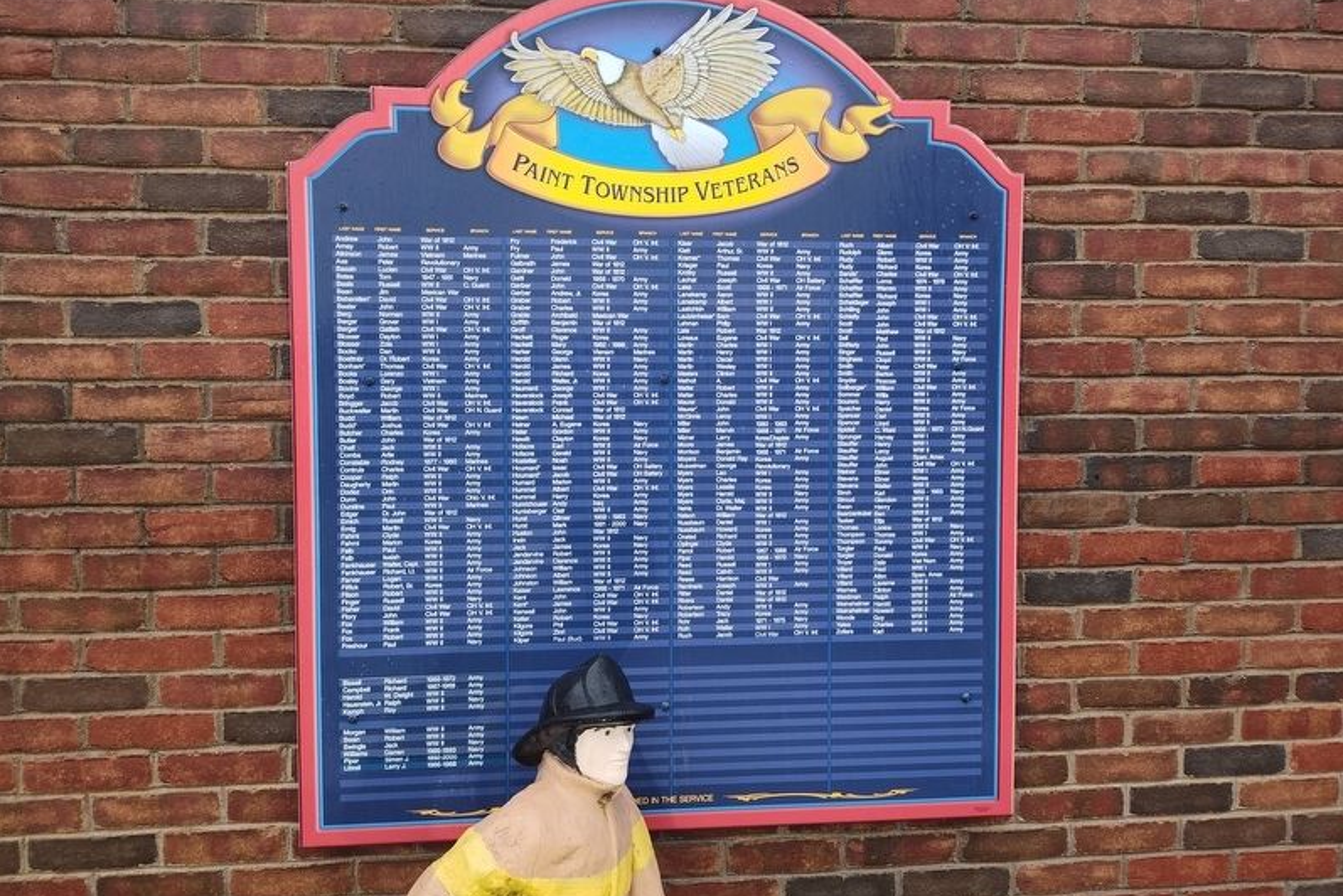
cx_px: 671
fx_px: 896
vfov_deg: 53.1
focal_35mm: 24
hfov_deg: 73.7
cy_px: 413
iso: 741
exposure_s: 1/120
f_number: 1.8
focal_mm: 5.56
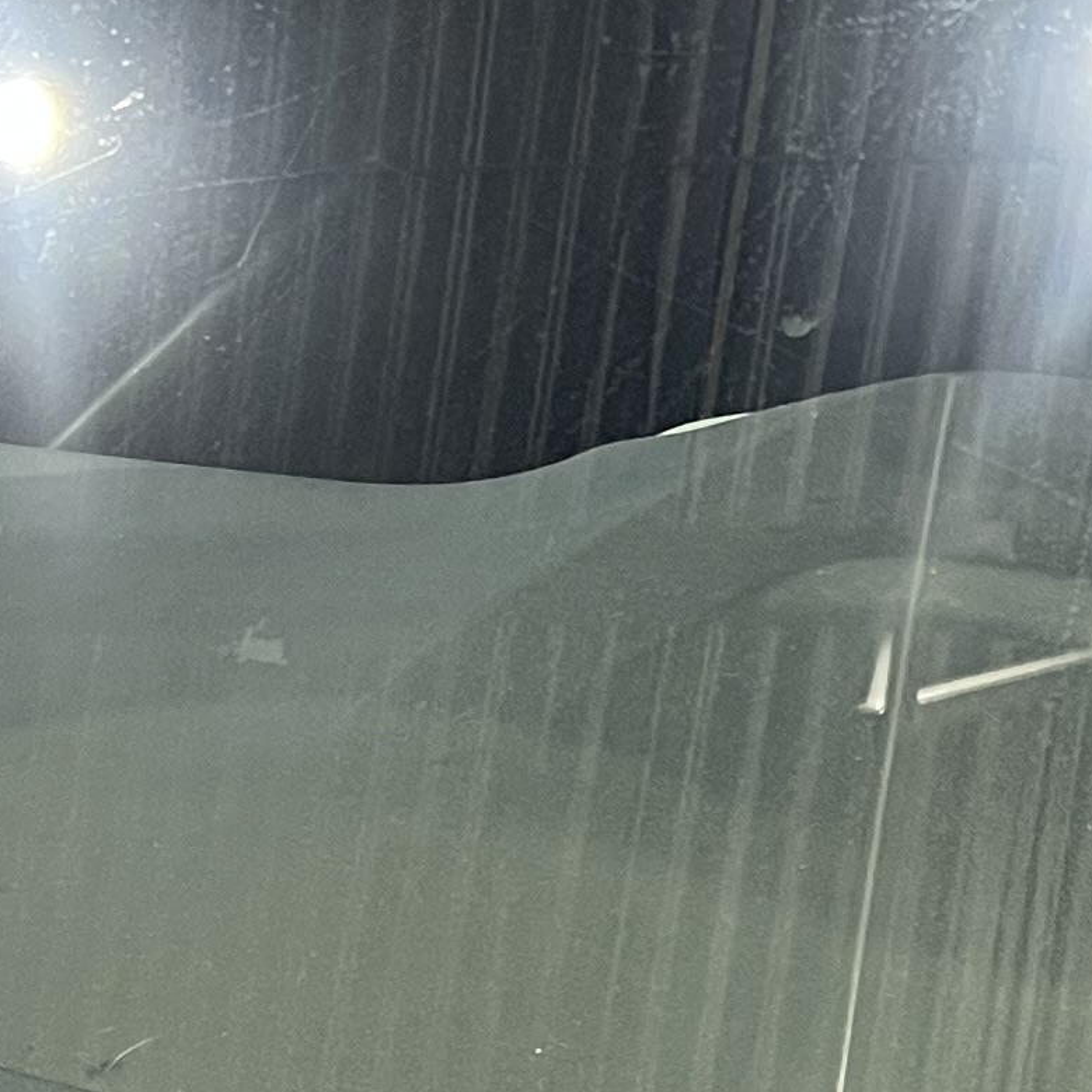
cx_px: 1381
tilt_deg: -29.5
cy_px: 533
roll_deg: +3.8
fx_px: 4247
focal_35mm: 119
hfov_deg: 14.1
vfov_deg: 14.7
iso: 125
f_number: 1.5
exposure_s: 1/60
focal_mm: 5.7
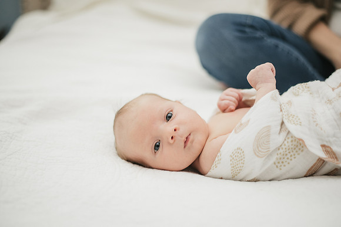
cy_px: 114
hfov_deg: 39.6
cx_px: 170
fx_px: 474
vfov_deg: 27.0
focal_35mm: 50
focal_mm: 50
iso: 1250
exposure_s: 1/250
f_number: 1.8
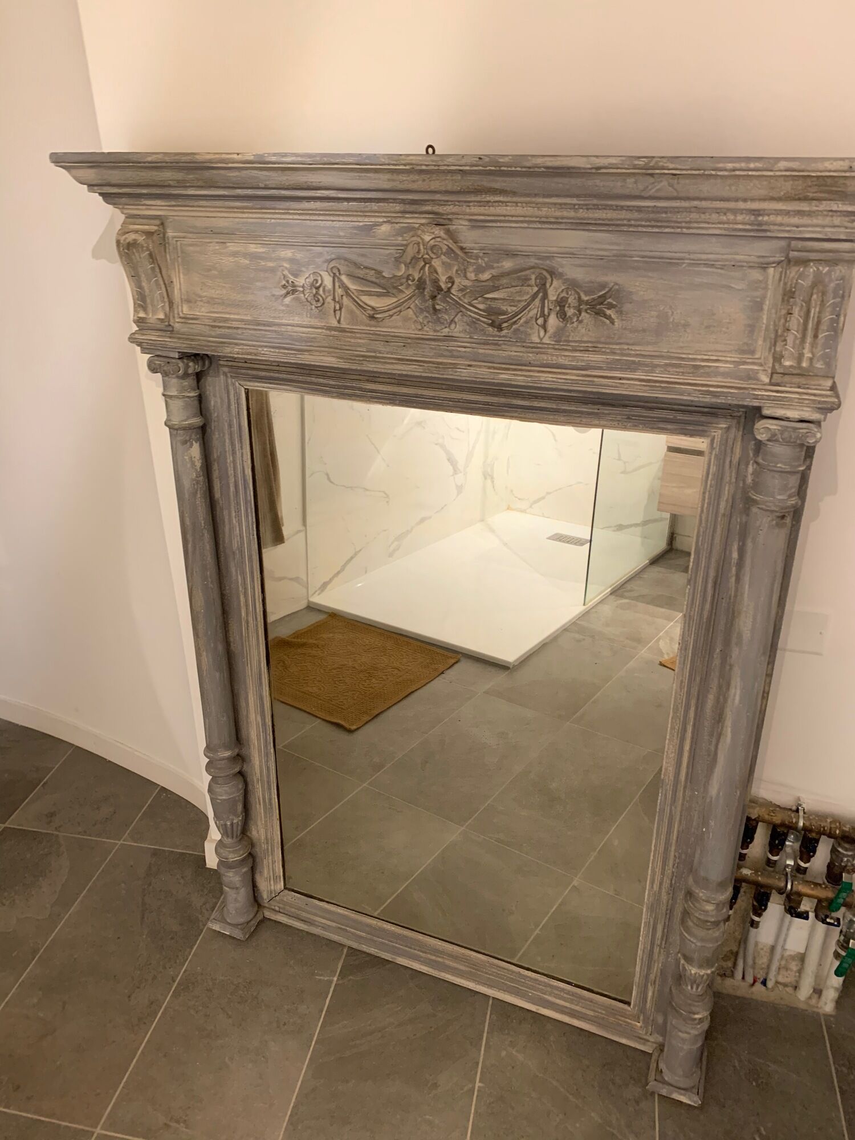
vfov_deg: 67.3
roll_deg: +1.1
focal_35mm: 26
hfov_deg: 53.1
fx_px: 856
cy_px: 570
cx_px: 428
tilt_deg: -26.1
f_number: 1.8
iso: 400
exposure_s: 1/36
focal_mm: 4.25
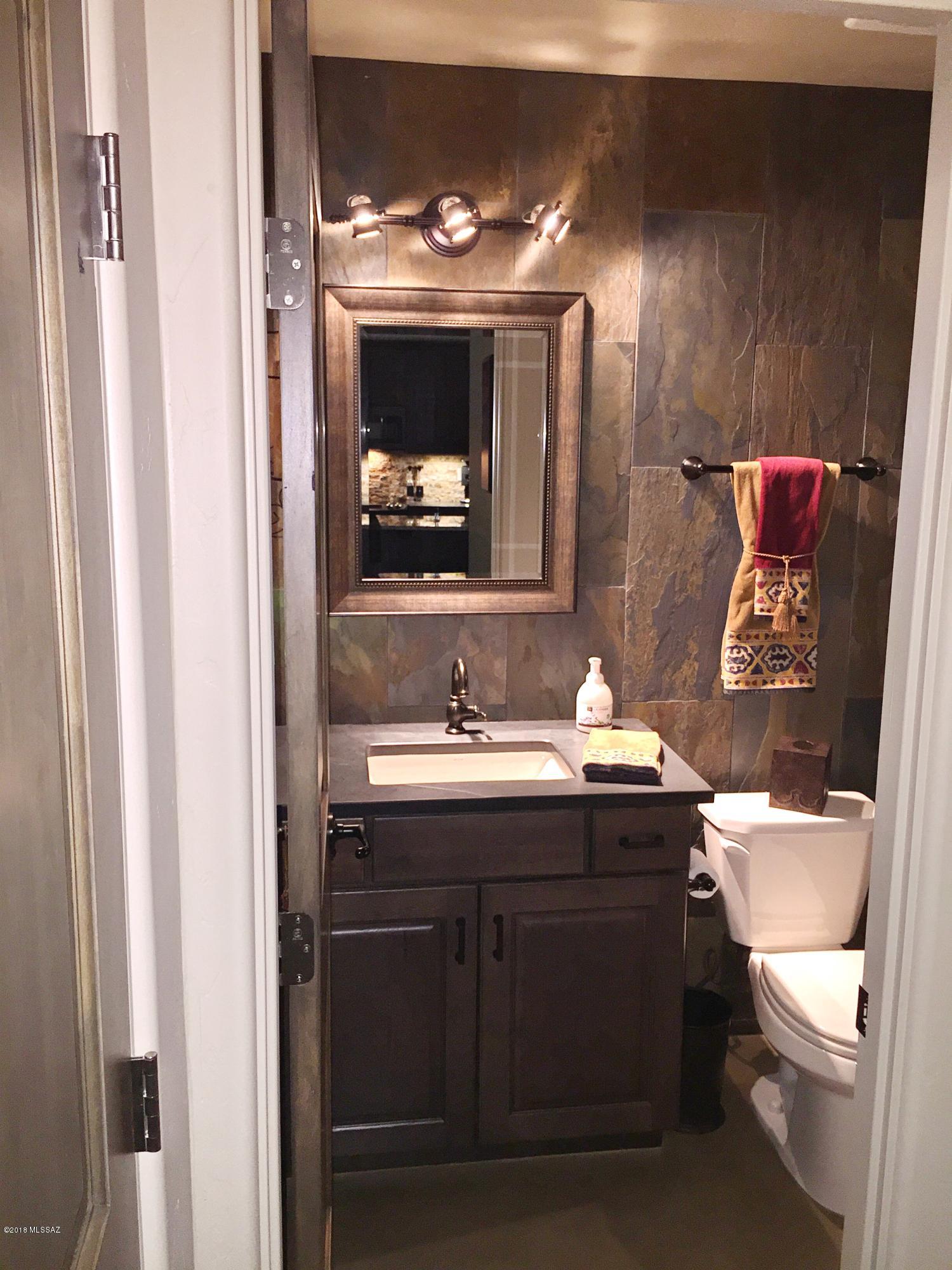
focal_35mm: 29
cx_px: 476
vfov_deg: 61.7
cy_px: 635
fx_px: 1063
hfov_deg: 48.2
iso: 80
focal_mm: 4.15
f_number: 2.2
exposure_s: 1/20
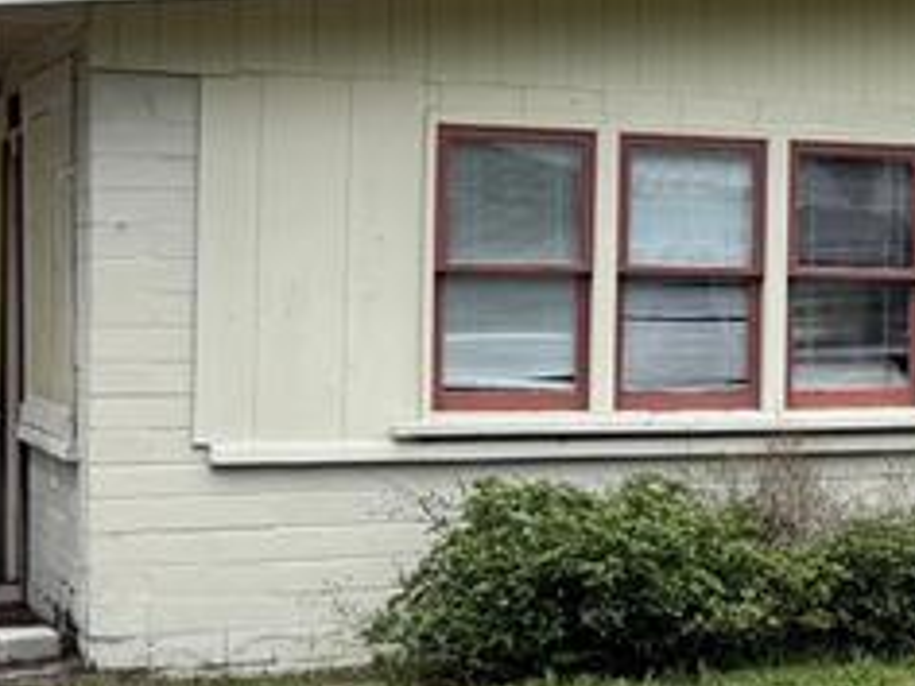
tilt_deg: -0.1
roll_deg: -0.4
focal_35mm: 104
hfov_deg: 14.9
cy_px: 302
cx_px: 1904
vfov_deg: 14.2
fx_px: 2749
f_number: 1.78
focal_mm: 6.76
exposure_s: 1/2703
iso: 100
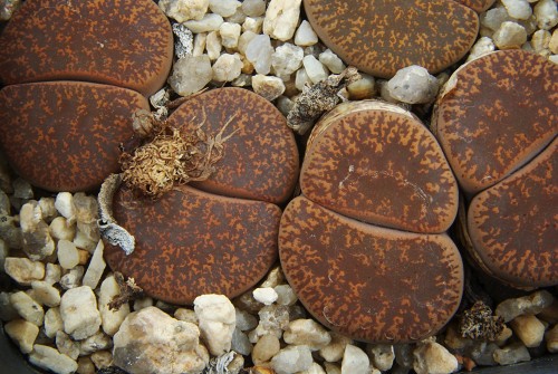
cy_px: 187
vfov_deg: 13.1
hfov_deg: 19.4
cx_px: 279
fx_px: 1630
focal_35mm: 105
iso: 100
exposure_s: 1/1.43
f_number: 38
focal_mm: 70
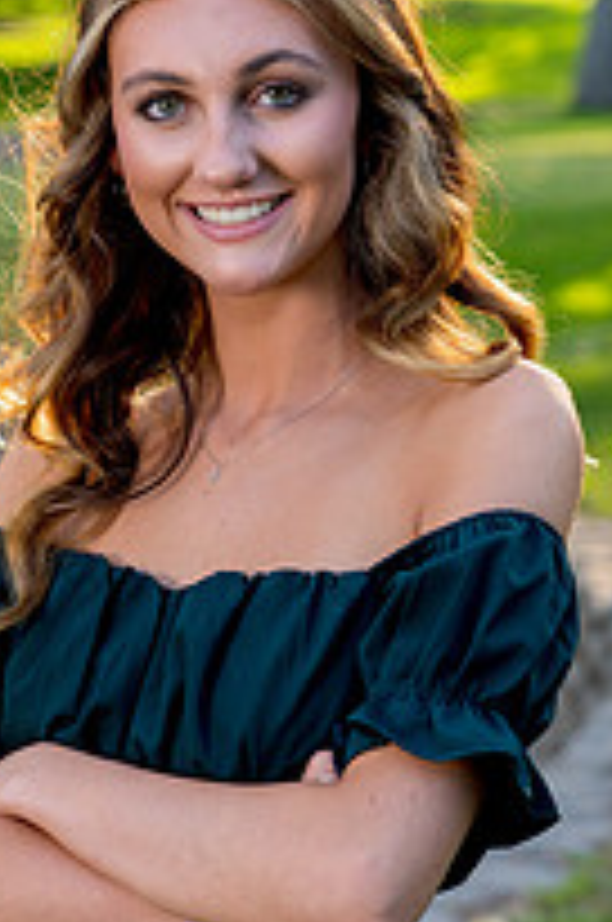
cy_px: 576
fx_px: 3940
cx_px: 212
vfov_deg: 13.3
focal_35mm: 154
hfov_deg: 8.9
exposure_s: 1/160
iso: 250
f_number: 4.5
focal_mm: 70
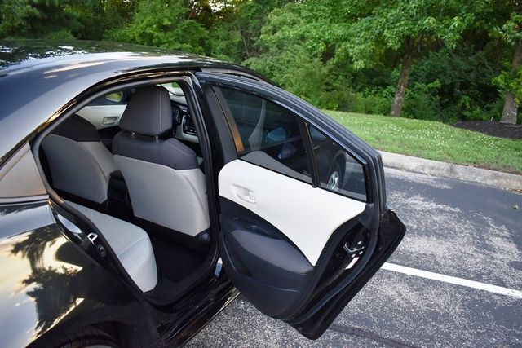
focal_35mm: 27
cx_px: 261
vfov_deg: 48.0
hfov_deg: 67.4
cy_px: 174
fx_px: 392
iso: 720
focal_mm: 18
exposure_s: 1/250
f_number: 3.5
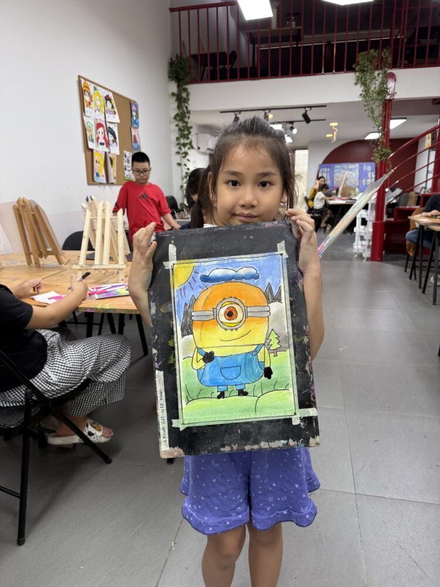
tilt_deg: -14.7
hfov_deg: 56.8
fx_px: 407
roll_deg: +0.8
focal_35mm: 24
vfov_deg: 71.6
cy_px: 294
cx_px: 220
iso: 80
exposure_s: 1/100
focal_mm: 6.76
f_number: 1.78
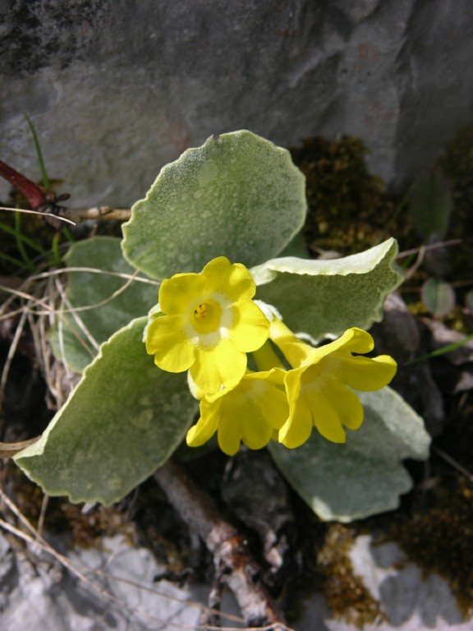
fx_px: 3279
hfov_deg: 8.2
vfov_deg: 11.0
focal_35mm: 180
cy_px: 316
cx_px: 236
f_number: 5.6
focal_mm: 44.7
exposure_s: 1/287
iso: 50
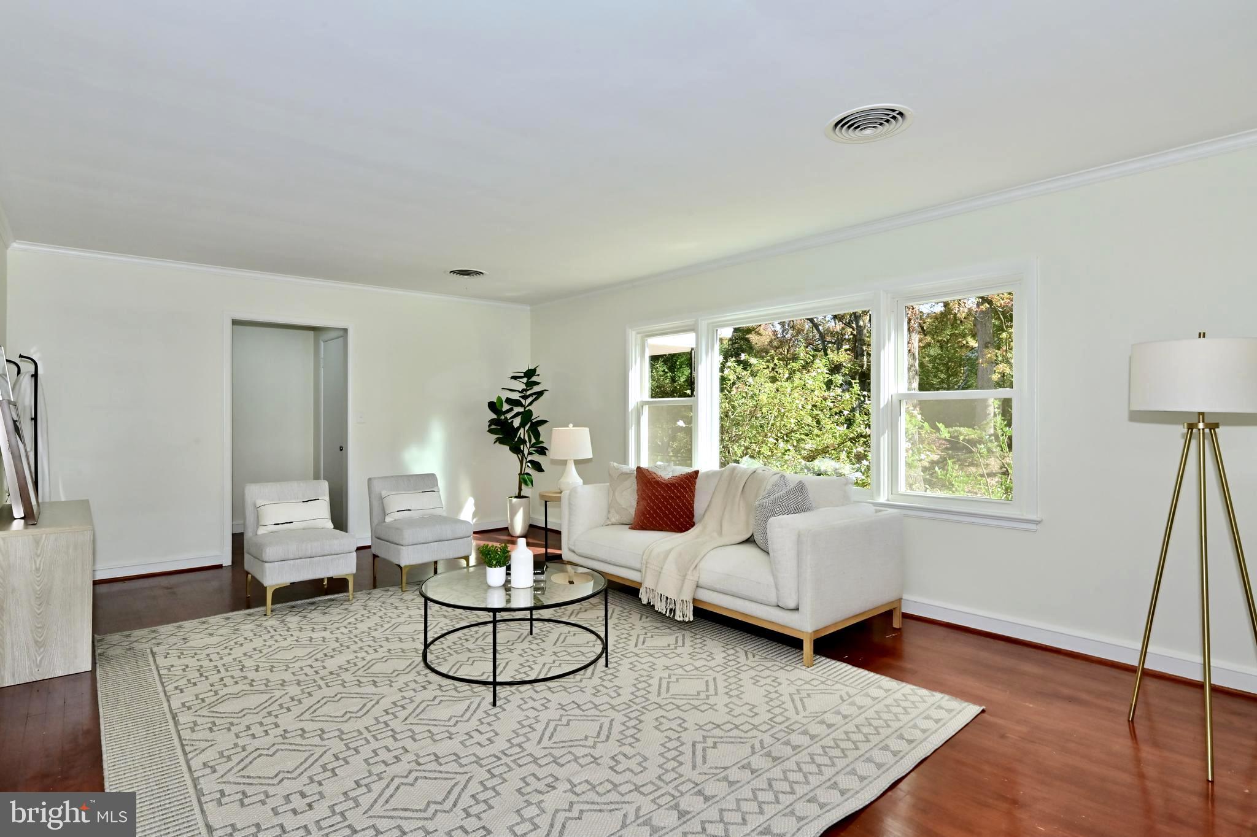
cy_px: 418
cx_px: 628
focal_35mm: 18
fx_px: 628
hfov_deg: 90.0
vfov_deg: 67.3
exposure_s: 1/60
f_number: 14
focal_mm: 18
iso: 800
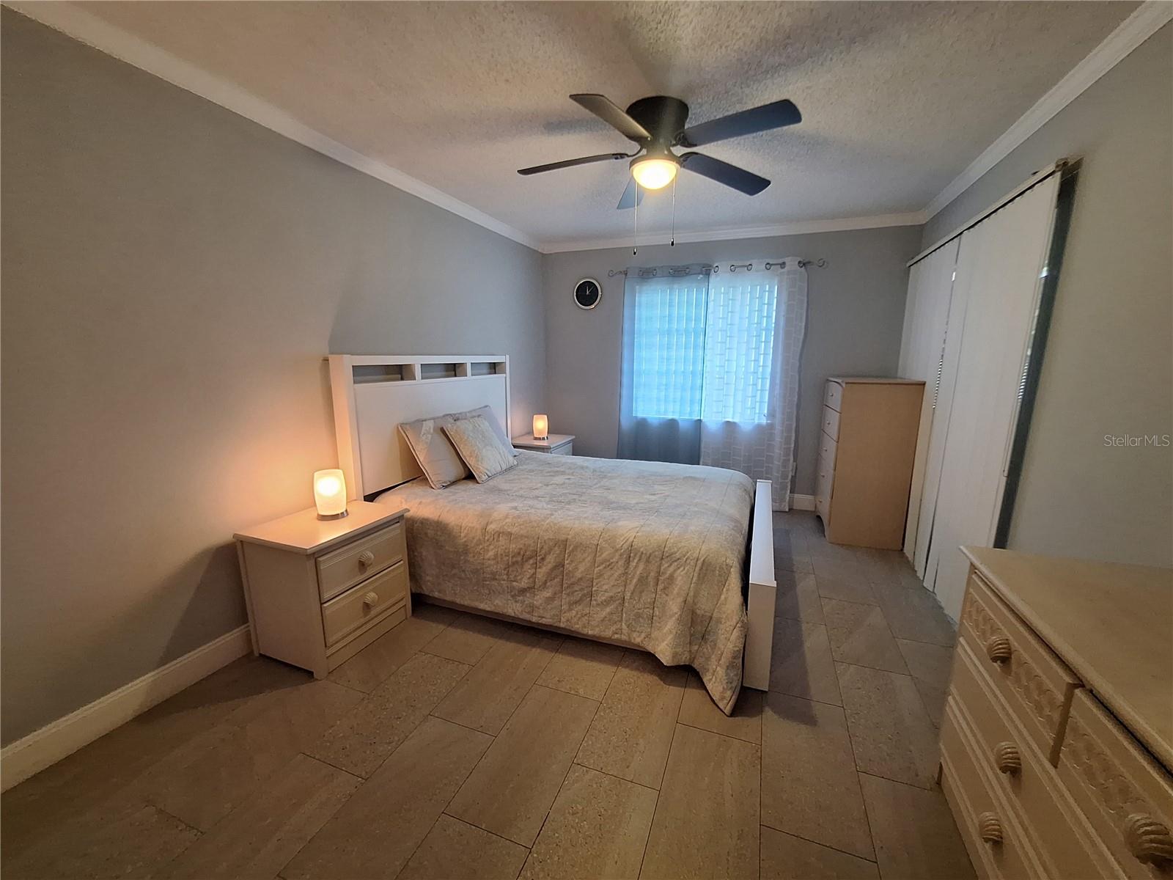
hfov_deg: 106.2
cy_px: 440
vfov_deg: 89.9
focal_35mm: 13
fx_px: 441
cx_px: 586
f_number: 2.2
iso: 160
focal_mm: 1.74
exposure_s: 1/30
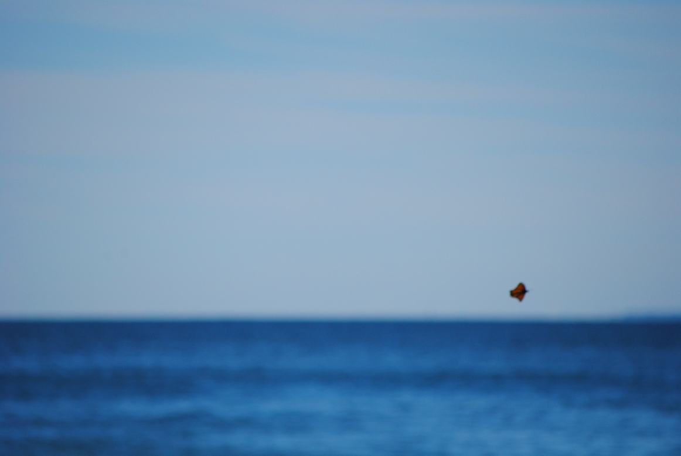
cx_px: 340
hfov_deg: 6.9
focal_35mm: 300
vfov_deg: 4.6
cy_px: 228
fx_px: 5682
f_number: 5.6
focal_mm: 200
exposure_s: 1/2000
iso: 200
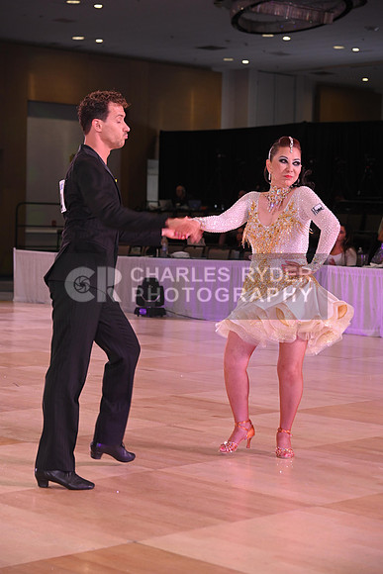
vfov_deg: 26.0
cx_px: 192
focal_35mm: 78
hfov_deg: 17.5
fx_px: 1244
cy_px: 287
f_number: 5.6
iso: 1000
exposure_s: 1/200
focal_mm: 78
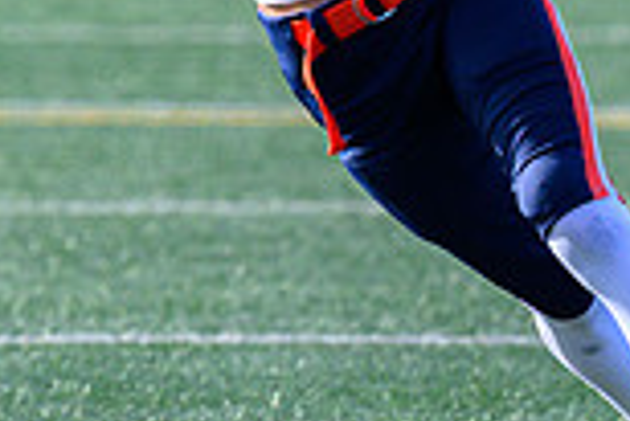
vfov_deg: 1.3
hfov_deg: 1.9
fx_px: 18970
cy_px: -75
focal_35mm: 1083
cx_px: 431
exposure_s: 1/2000
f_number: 4.5
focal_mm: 260
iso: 1000
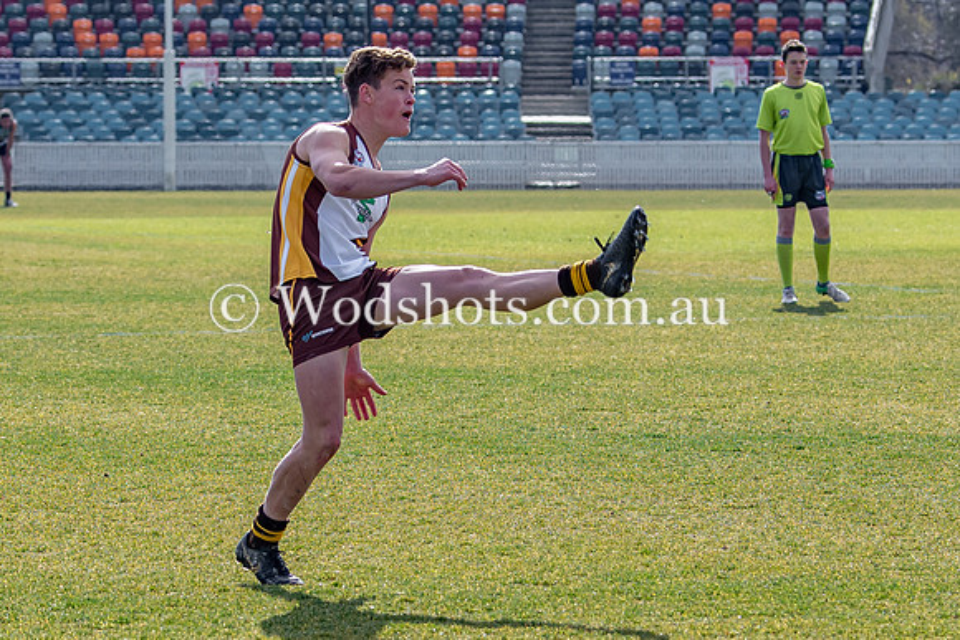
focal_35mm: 291
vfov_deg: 4.7
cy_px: 511
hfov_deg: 7.1
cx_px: 387
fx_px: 7763
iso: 125
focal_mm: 86
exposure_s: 1/1000
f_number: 4
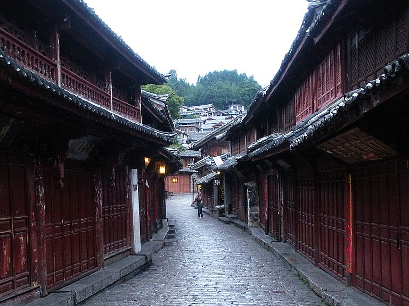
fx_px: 567
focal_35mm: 48
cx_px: 191
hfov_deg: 39.6
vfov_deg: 30.2
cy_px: 189
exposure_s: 1/26.6
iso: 400
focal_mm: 6.3
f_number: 3.5
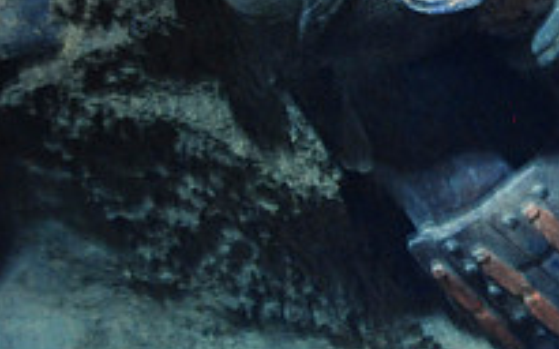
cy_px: 106
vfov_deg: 5.5
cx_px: 679
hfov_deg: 8.7
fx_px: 3632
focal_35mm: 238
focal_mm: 55
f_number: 4.8
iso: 800
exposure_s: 1/2
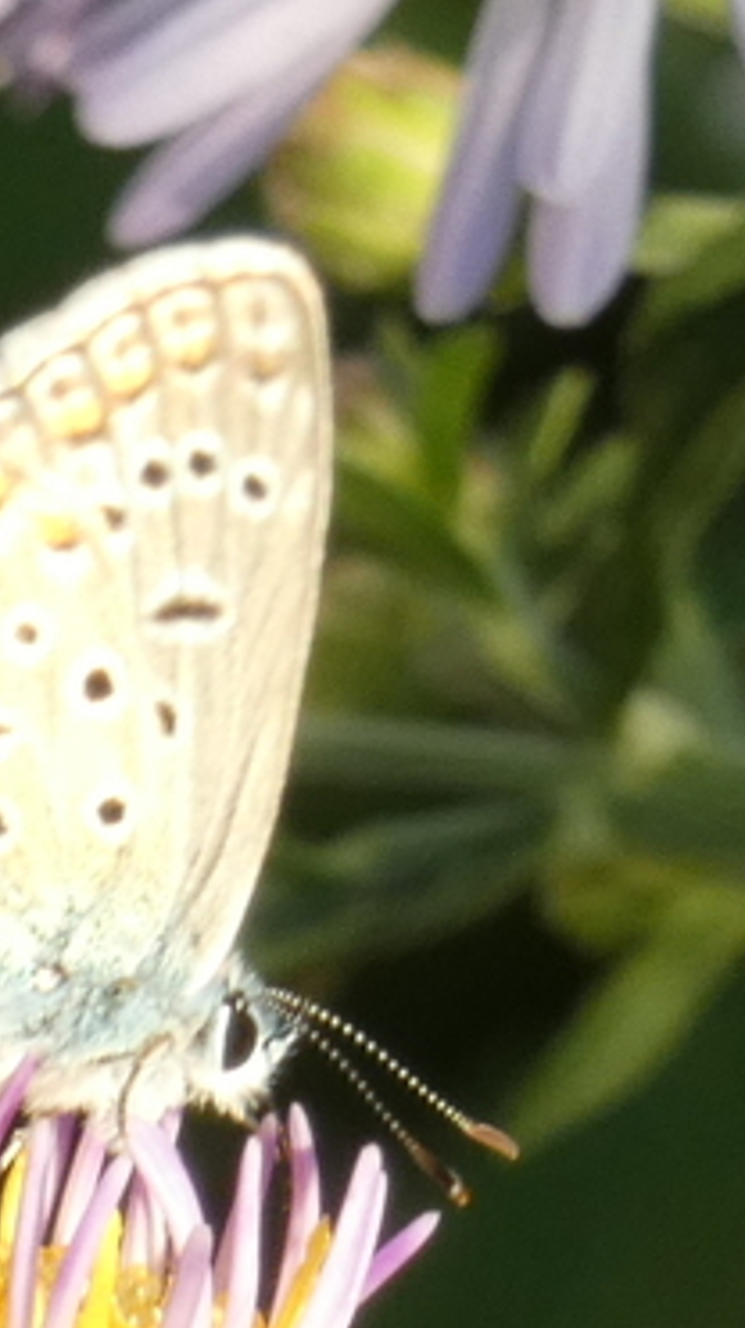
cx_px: 131
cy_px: 830
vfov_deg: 2.2
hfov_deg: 1.3
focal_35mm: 963
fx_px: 33905
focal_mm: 68.8
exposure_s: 1/80
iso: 125
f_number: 5.6
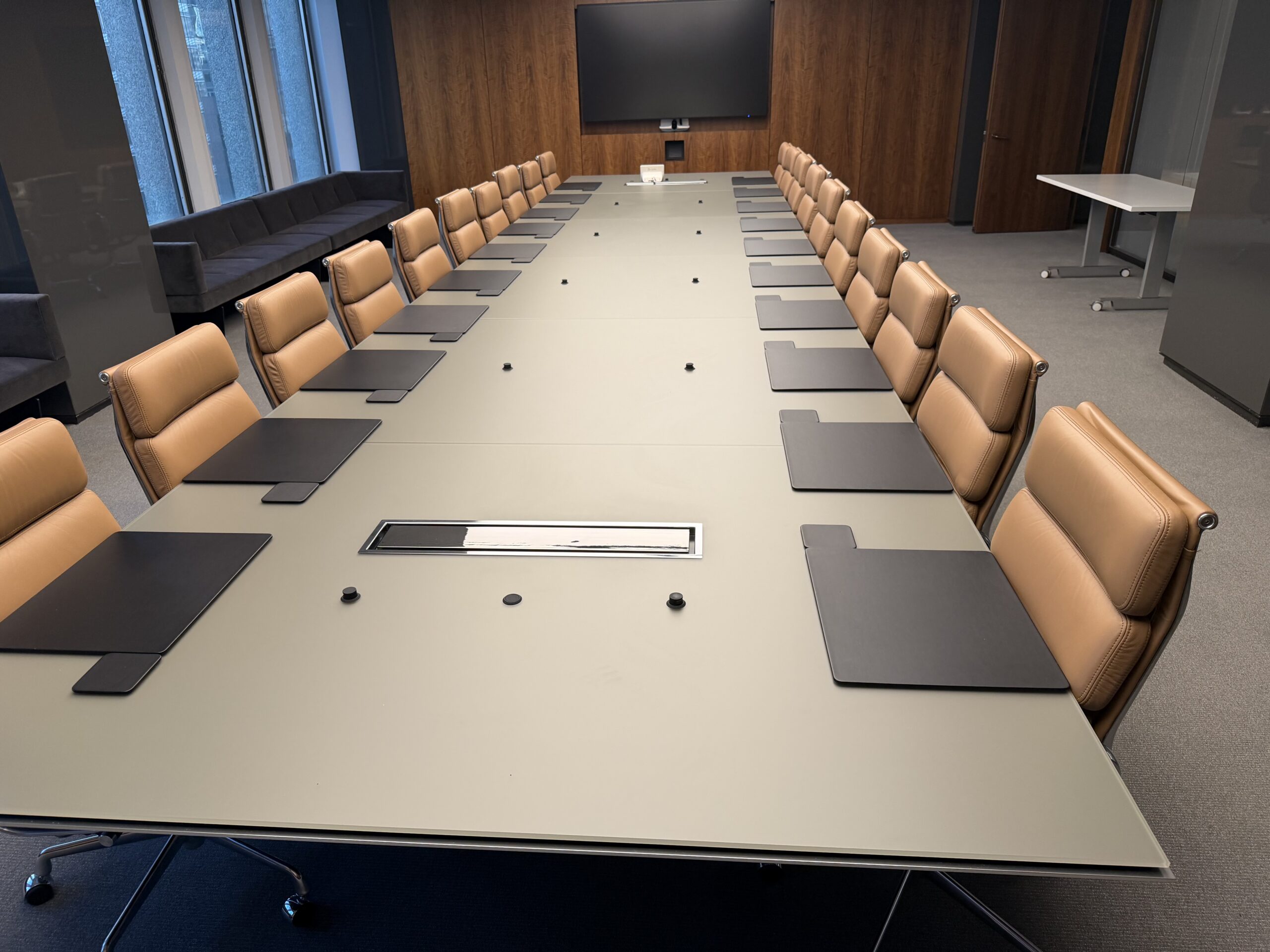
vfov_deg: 56.8
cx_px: 635
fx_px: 881
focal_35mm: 24
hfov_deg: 71.6
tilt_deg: -24.7
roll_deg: +1.4
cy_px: 476
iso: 125
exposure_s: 1/119
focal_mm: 6.76
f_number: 1.78
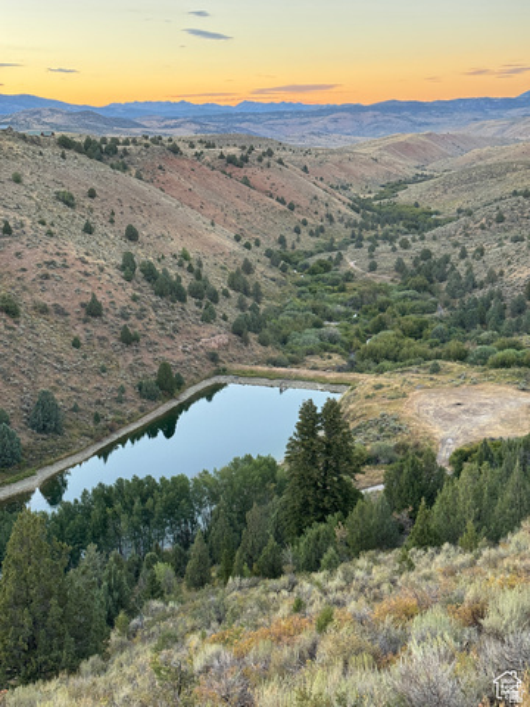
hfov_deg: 30.3
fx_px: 980
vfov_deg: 39.7
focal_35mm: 48
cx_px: 265
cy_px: 354
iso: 200
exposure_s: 1/60
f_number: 1.78
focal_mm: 6.76
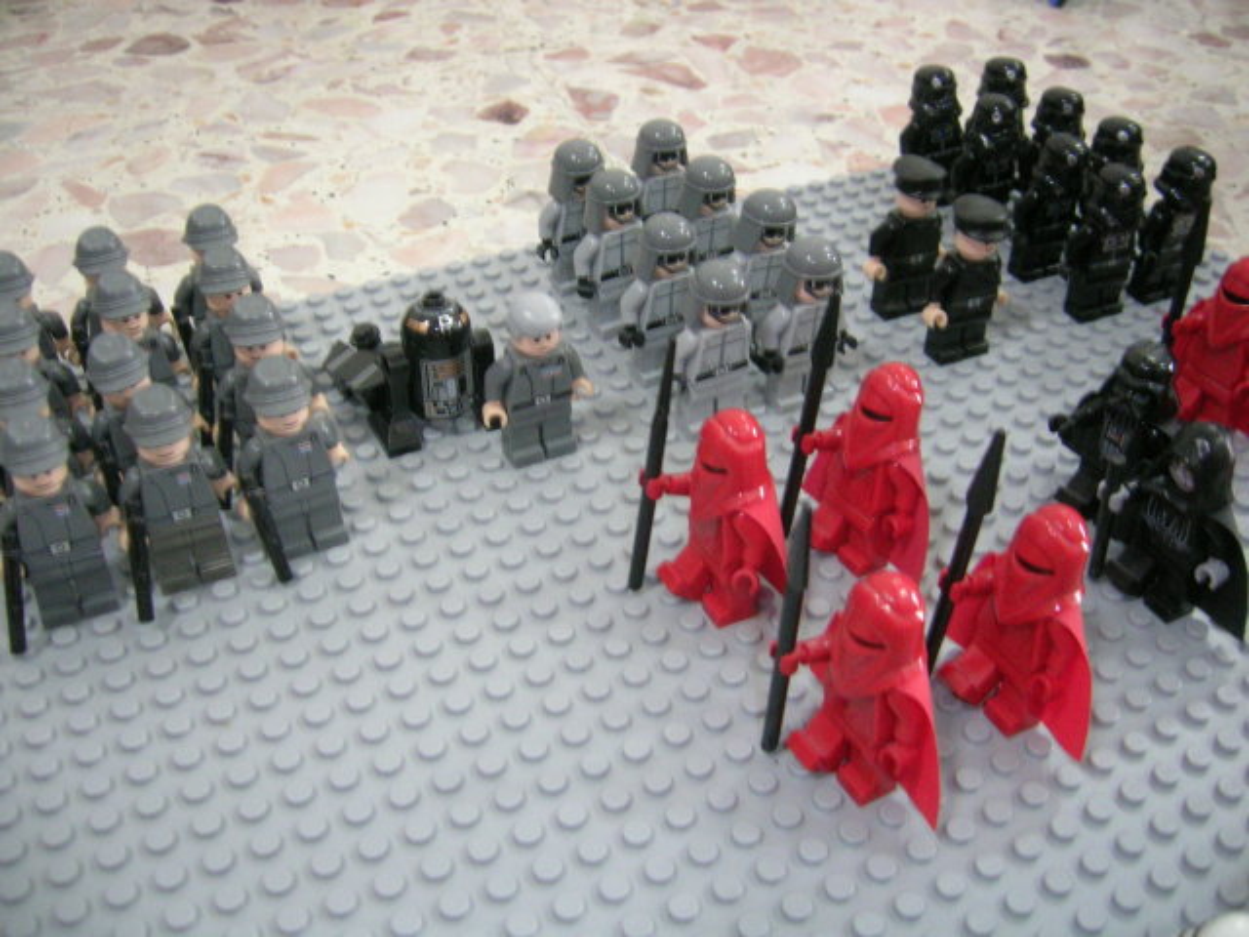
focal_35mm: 35
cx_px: 624
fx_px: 1263
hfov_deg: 52.6
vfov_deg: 40.7
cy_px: 468
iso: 200
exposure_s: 1/7
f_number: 2.8
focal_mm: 5.4
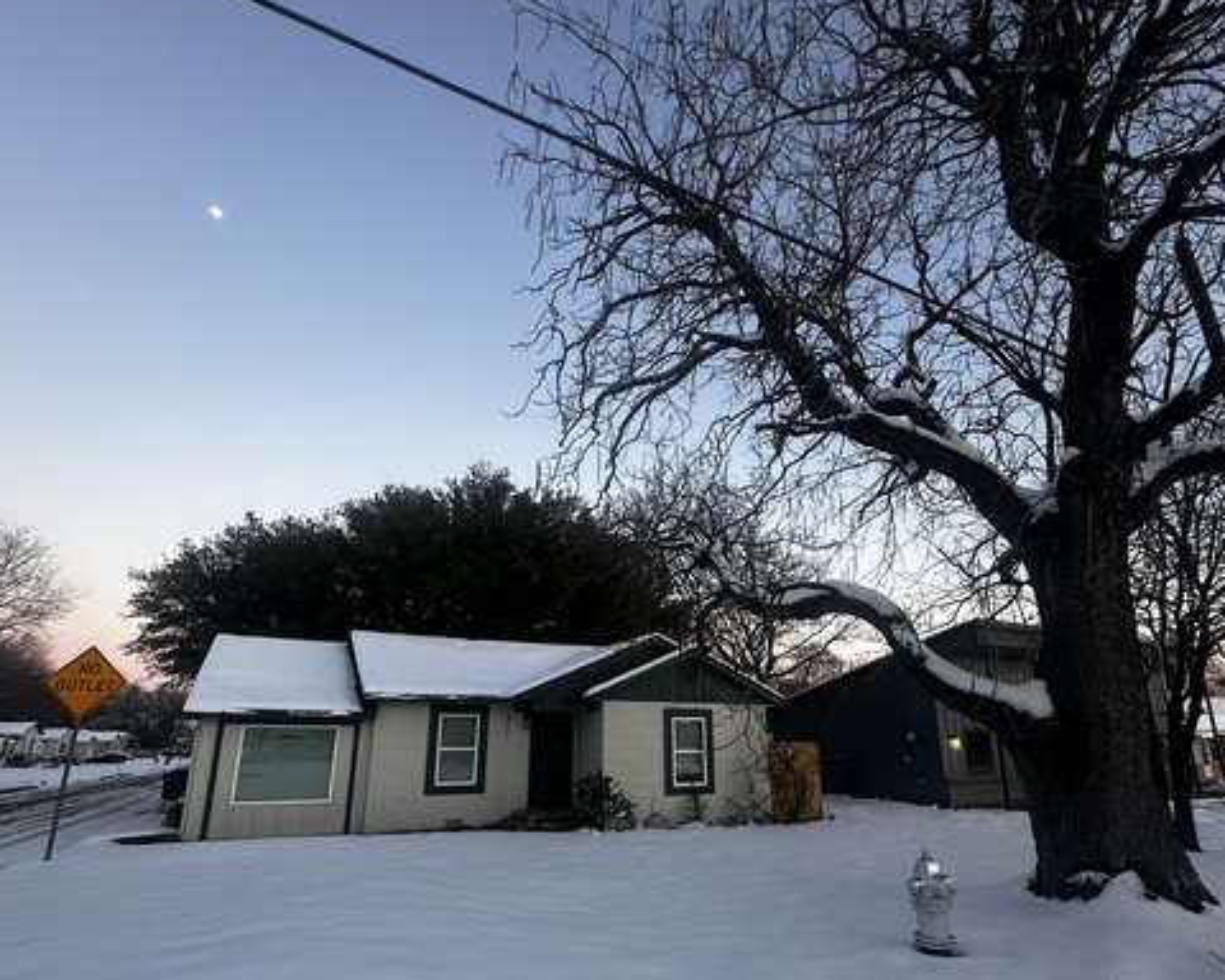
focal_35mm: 19
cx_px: 615
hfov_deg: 83.3
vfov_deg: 70.7
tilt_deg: +17.1
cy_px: 540
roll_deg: -1.3
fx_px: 689
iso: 64
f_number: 2.2
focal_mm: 2.22
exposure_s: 1/99
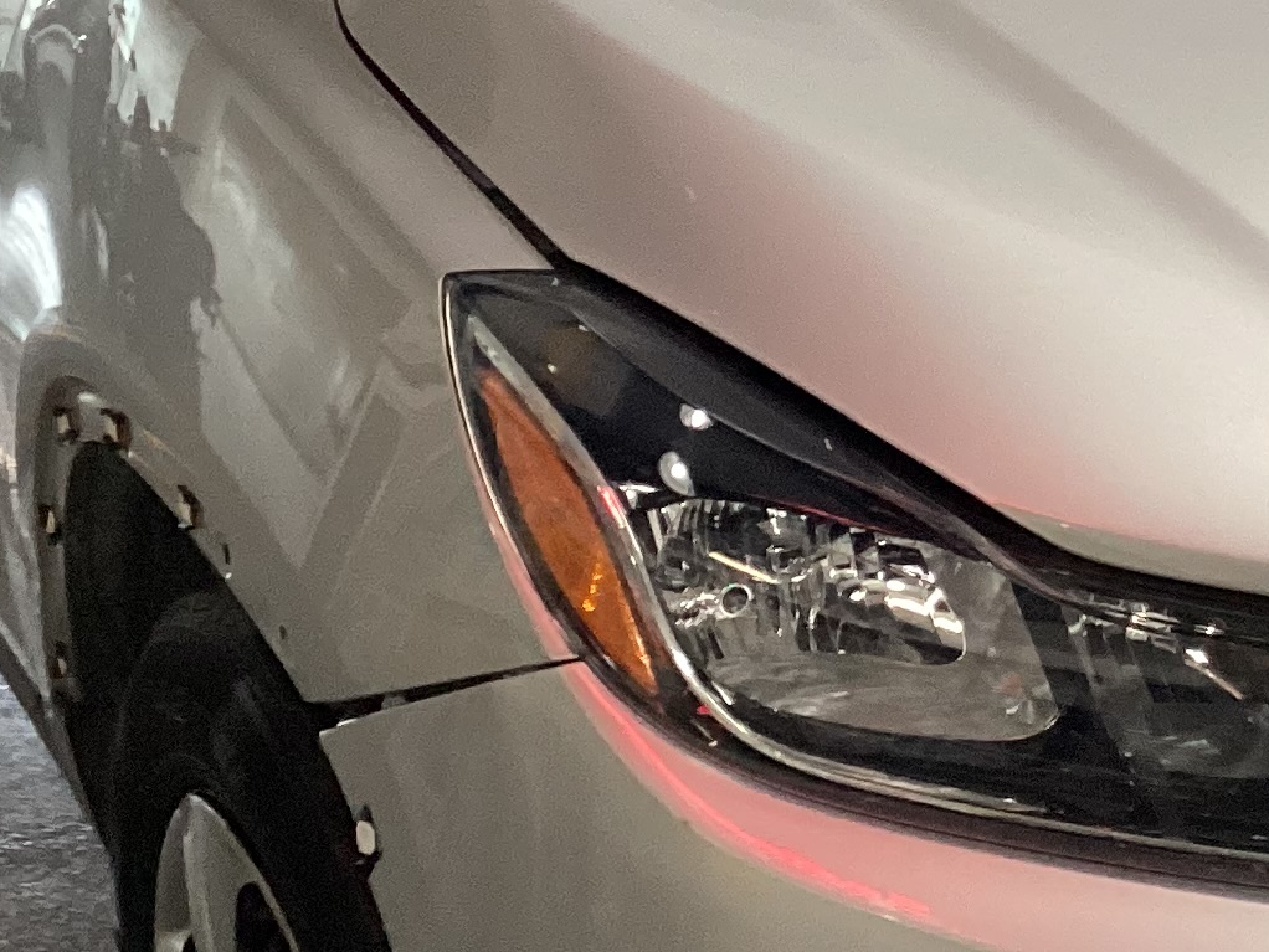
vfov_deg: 14.9
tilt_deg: -21.2
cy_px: 326
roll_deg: +1.0
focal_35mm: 99
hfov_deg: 19.4
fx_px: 3630
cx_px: 1183
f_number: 2.4
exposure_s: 1/50
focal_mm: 3.3
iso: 200
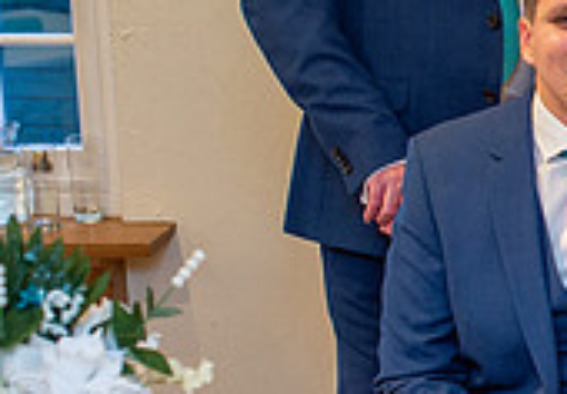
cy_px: 162
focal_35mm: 125
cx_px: 901
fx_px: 1994
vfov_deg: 11.3
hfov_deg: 14.8
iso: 640
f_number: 4
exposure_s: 1/80
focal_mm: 35
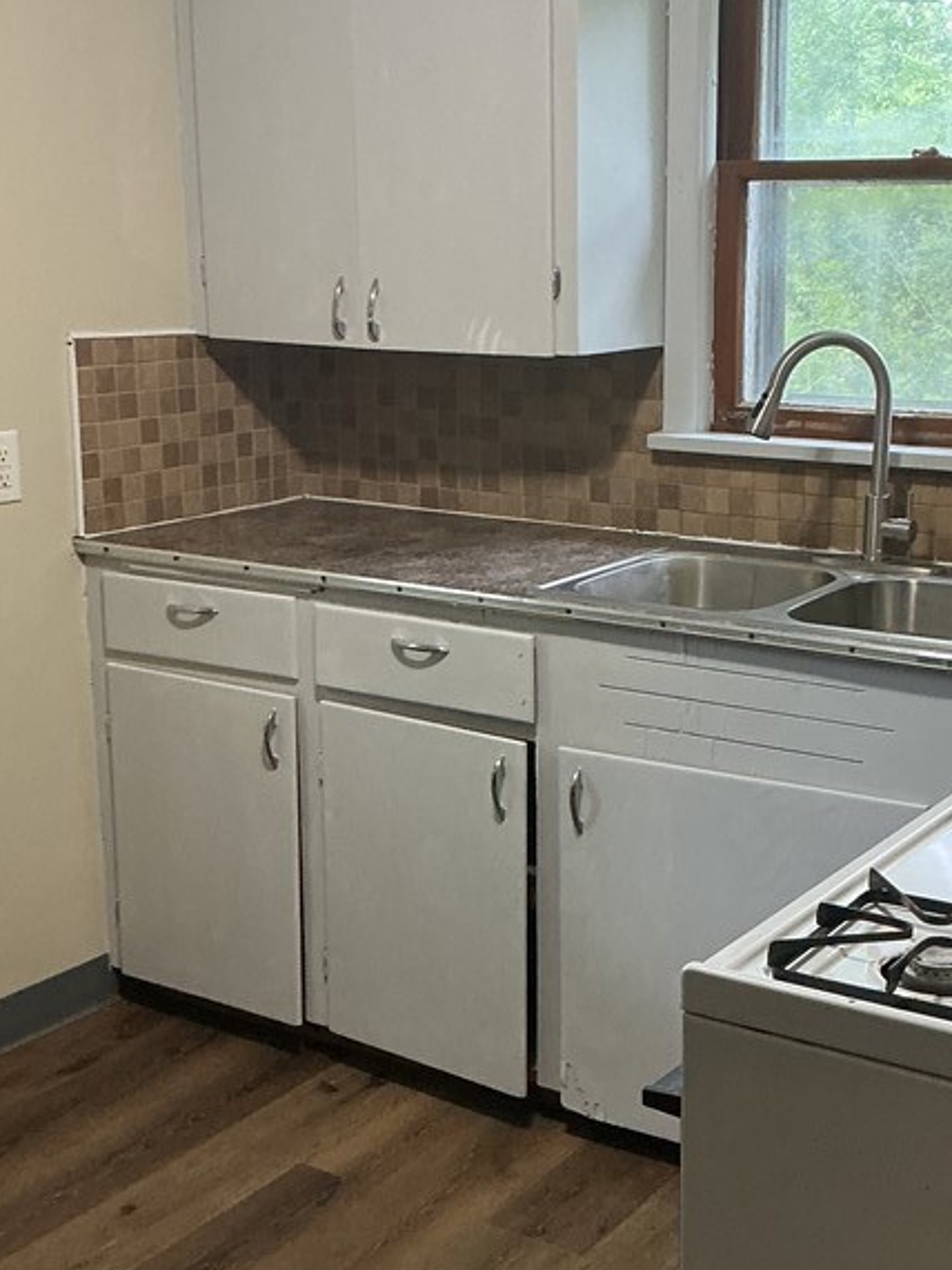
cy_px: 638
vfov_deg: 36.8
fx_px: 1907
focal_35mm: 52
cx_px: 632
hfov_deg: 27.9
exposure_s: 1/60
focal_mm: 3
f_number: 1.8
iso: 125
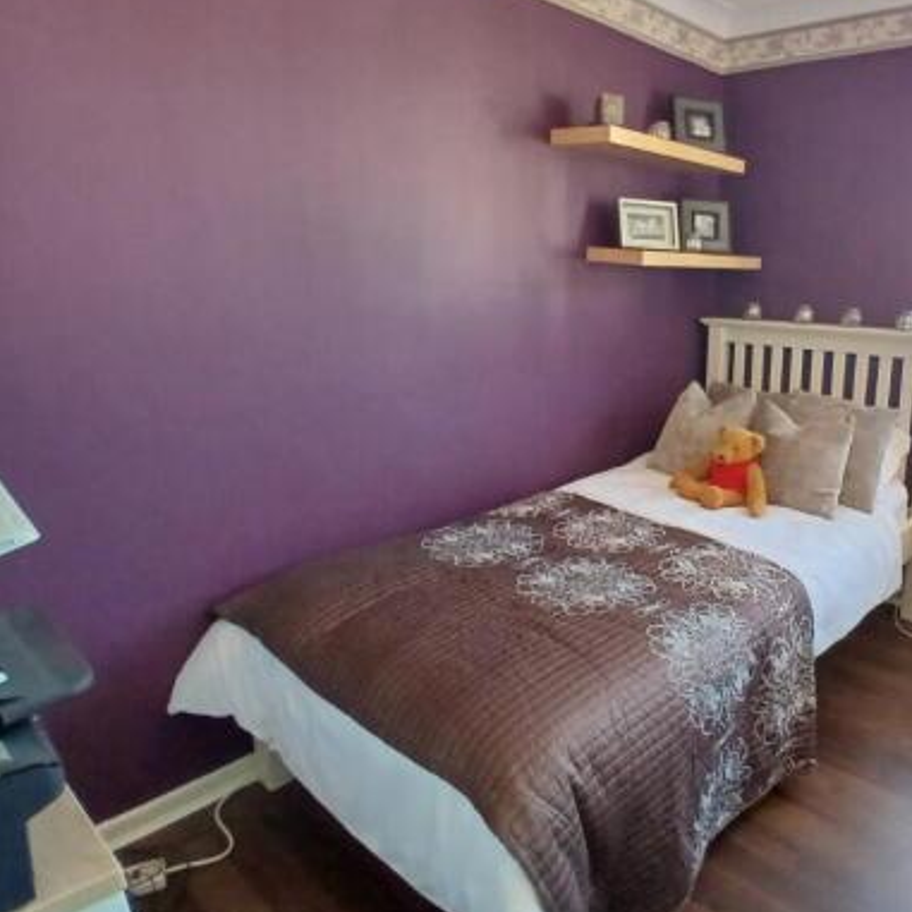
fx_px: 686
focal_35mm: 23
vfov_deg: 67.1
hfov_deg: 64.3
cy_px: 418
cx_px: 655
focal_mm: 1.4
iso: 160
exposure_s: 1/33.3
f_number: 2.2
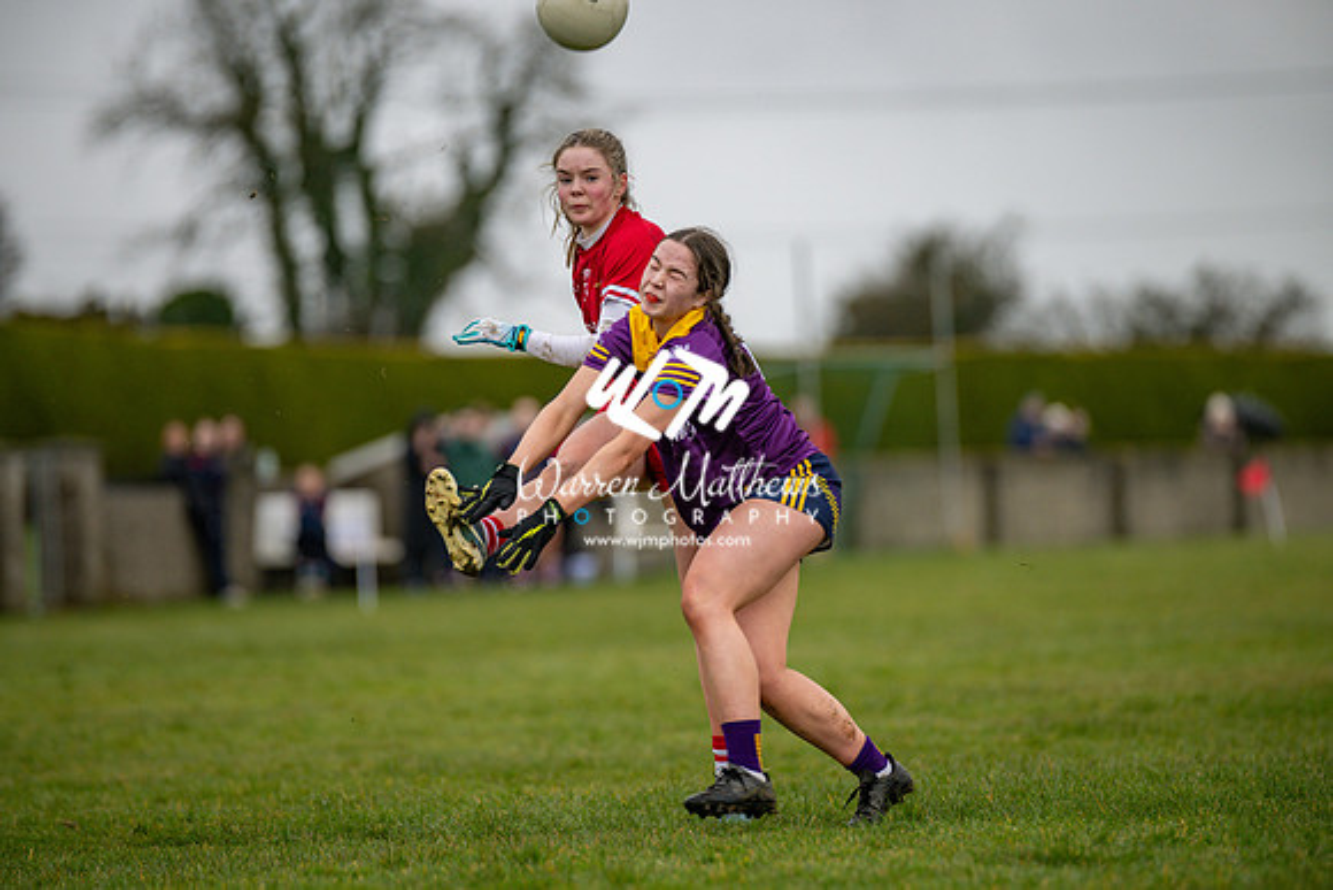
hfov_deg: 7.6
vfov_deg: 5.1
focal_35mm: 270
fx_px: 9999
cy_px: 445
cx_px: 666
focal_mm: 270
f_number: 2.8
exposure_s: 1/1000
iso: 360
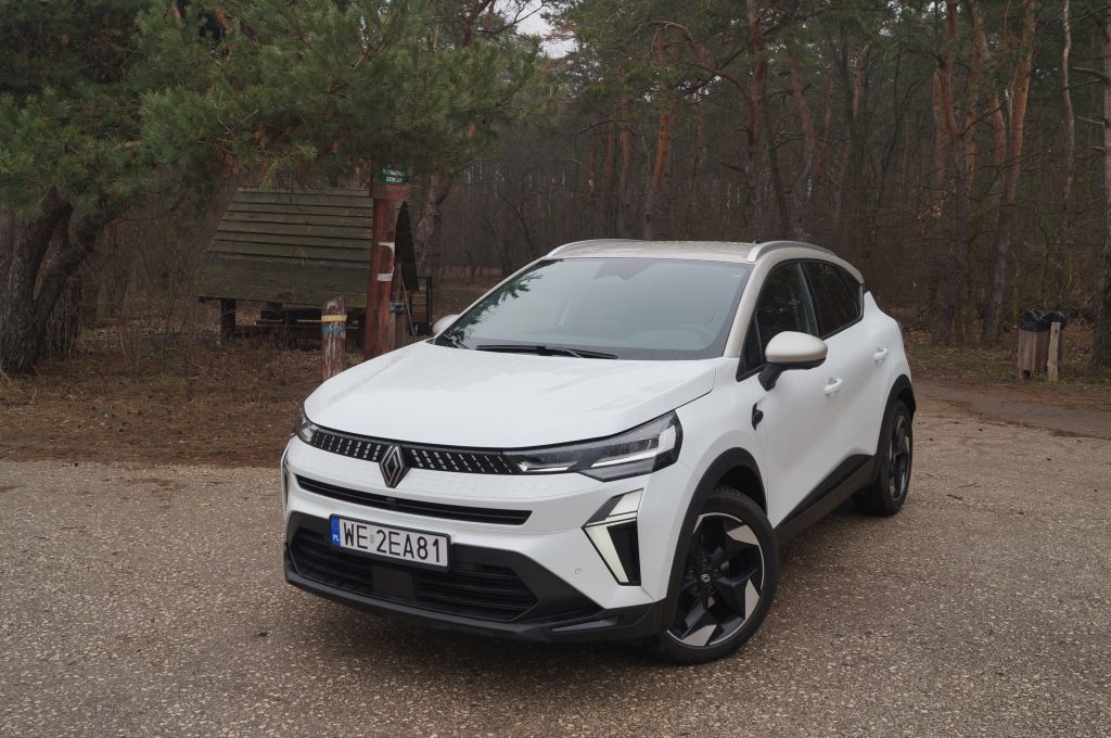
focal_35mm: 36
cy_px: 369
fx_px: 1110
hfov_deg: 53.2
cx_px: 556
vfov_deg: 36.8
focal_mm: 24
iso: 100
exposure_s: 1/160
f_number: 6.3
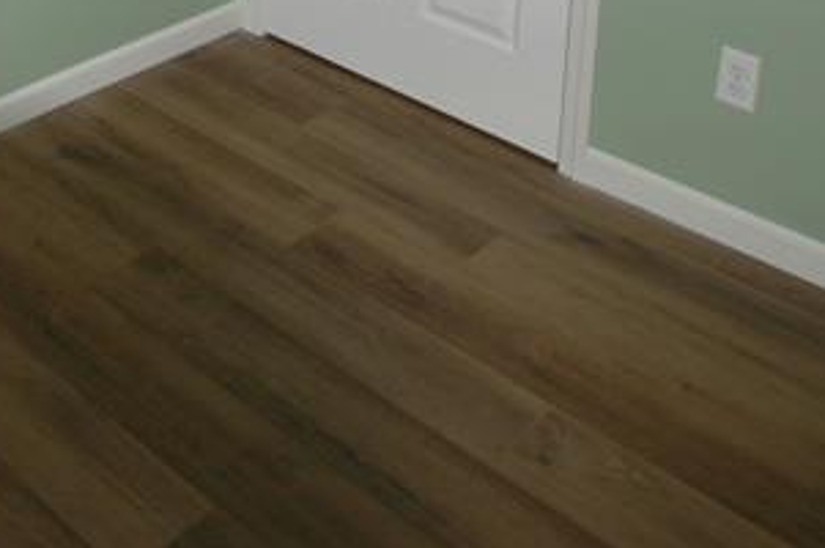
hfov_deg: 34.6
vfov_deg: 20.8
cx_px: -36
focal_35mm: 51
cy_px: -356
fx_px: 1167
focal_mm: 10
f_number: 3.5
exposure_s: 1/60
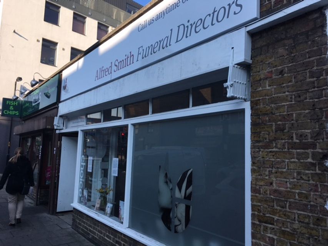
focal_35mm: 29
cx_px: 164
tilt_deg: +7.3
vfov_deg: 48.2
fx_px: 275
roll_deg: -1.9
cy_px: 123
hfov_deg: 61.7
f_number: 2.2
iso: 25
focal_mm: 4.15
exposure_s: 1/651
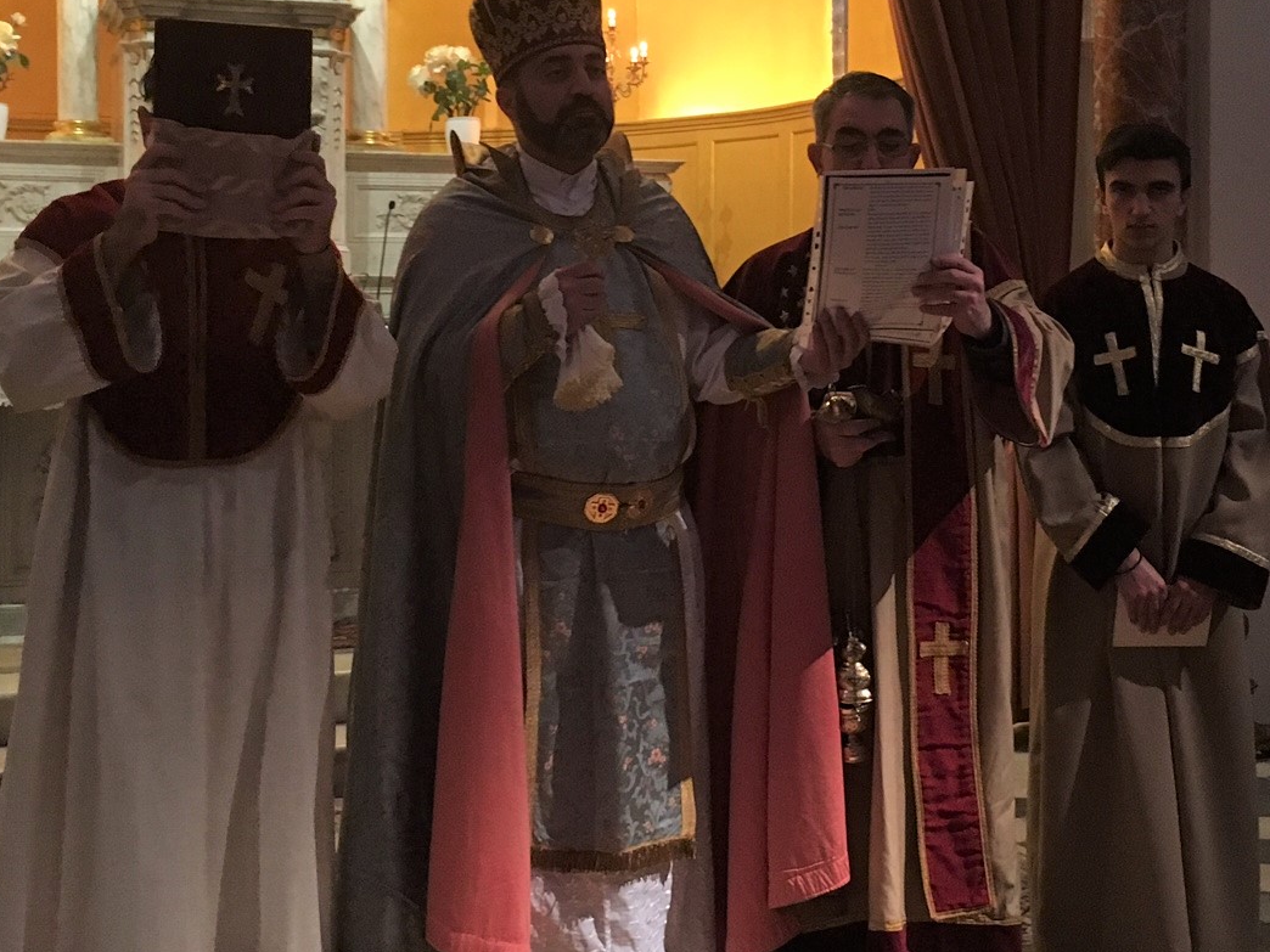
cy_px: 339
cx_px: 744
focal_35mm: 56
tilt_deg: -0.9
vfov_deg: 26.0
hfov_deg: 34.3
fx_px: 2055
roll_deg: +0.2
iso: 200
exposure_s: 1/33
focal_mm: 4.15
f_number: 2.2
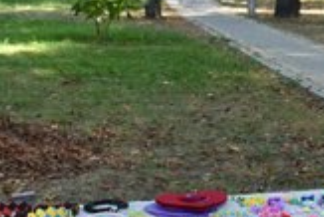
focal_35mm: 81
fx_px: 730
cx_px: 330
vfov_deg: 16.8
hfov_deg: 23.9
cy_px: 146
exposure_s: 1/160
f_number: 6.3
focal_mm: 22
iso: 400
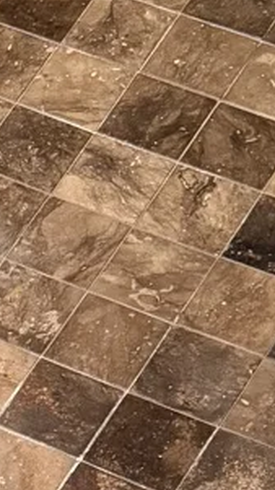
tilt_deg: -57.2
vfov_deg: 13.8
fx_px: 1986
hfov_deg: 7.3
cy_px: 542
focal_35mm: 153
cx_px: -454
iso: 500
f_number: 1.78
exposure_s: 1/60
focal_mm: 6.76
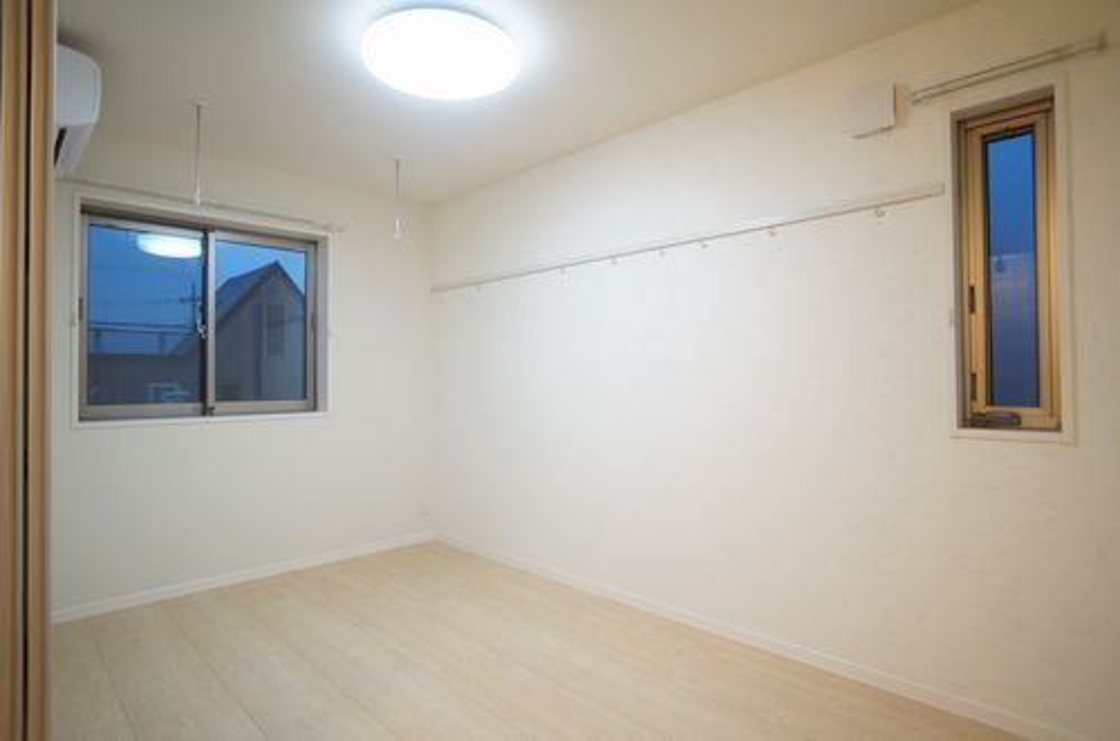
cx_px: 560
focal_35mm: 24
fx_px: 745
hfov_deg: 73.9
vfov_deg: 52.9
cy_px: 370
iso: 800
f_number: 2.8
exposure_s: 1/100
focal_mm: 16
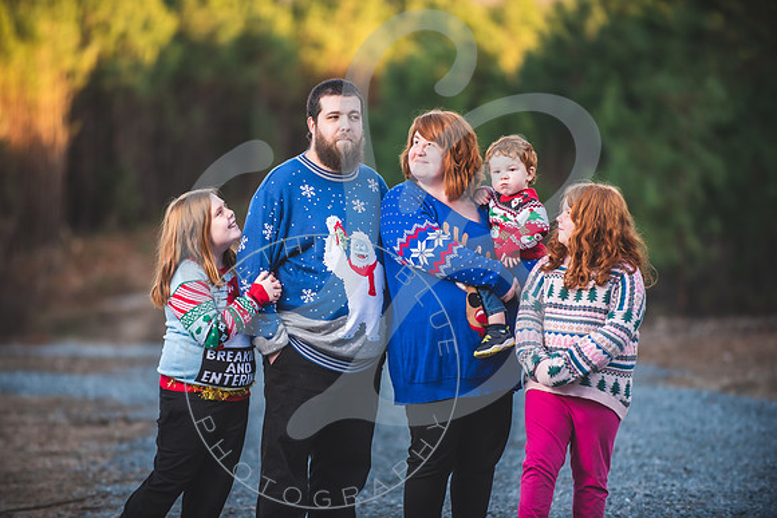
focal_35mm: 200
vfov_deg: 6.9
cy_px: 259
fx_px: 4317
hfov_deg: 10.3
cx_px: 388
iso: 100
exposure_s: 1/200
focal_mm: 200
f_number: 2.8
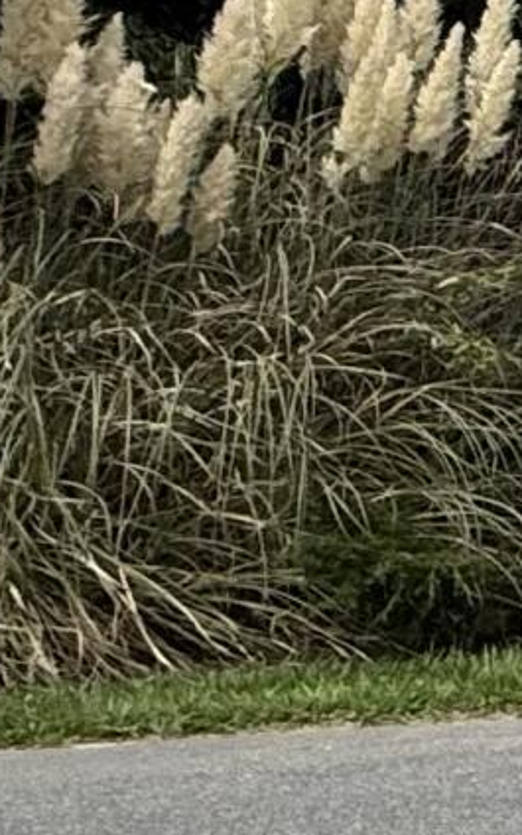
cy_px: 39
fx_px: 2390
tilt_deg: +4.4
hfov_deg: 7.5
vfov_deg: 19.4
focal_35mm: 105
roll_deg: +0.0
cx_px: 2204
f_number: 2.2
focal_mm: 2.22
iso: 50
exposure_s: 1/2841
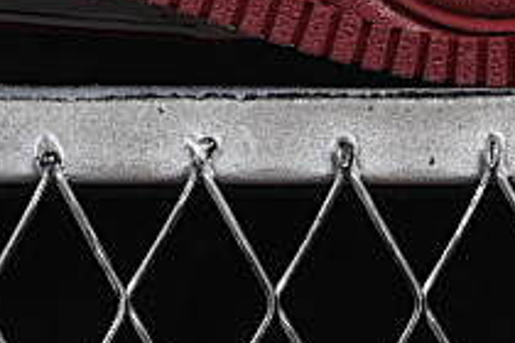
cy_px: -466
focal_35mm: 386
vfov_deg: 3.5
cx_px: -108
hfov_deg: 5.3
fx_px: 5522
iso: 160
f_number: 8
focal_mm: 50
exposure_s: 1/80
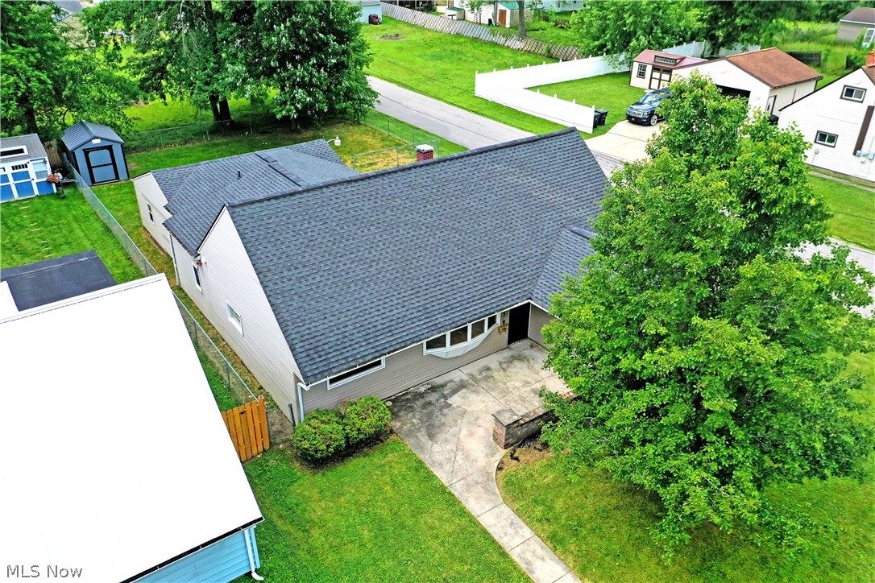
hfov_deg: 65.5
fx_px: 681
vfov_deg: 46.4
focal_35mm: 28
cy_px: 292
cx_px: 438
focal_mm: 10.26
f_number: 5
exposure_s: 1/240
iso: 100
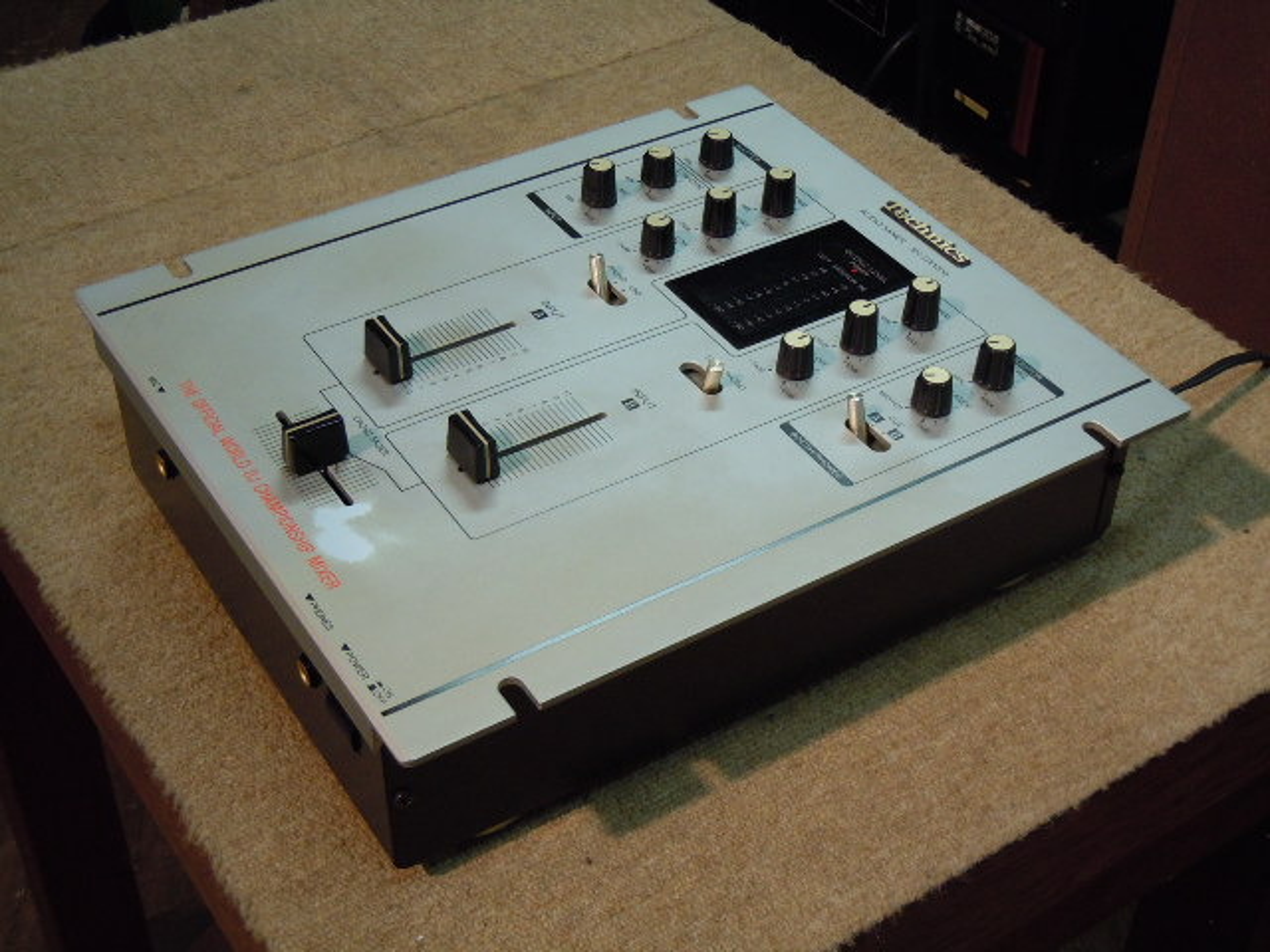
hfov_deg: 36.8
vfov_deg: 28.0
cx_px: 635
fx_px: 1908
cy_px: 476
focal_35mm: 52
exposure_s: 1/60
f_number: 3.9
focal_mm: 9.3
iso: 400
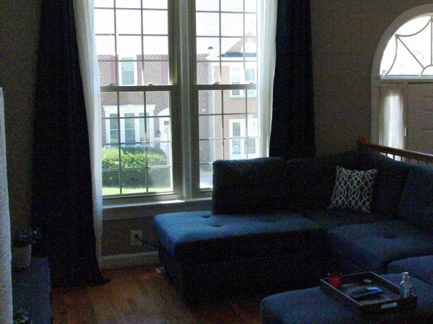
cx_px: 280
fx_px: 613
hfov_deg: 38.6
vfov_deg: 29.6
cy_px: 136
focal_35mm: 49
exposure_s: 1/400
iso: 1600
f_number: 4.7
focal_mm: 7.3
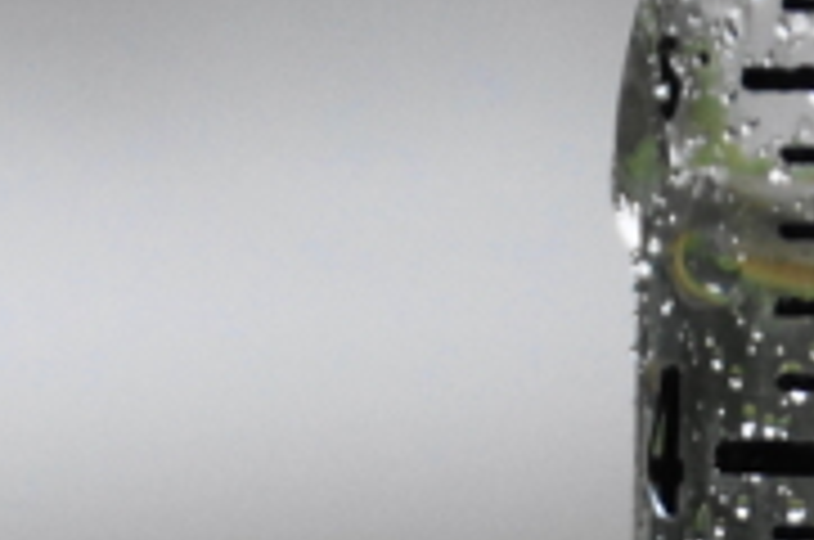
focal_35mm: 623
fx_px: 14056
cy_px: 837
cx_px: 1151
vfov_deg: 2.2
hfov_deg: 3.3
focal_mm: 75
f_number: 5
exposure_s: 1/125
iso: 320
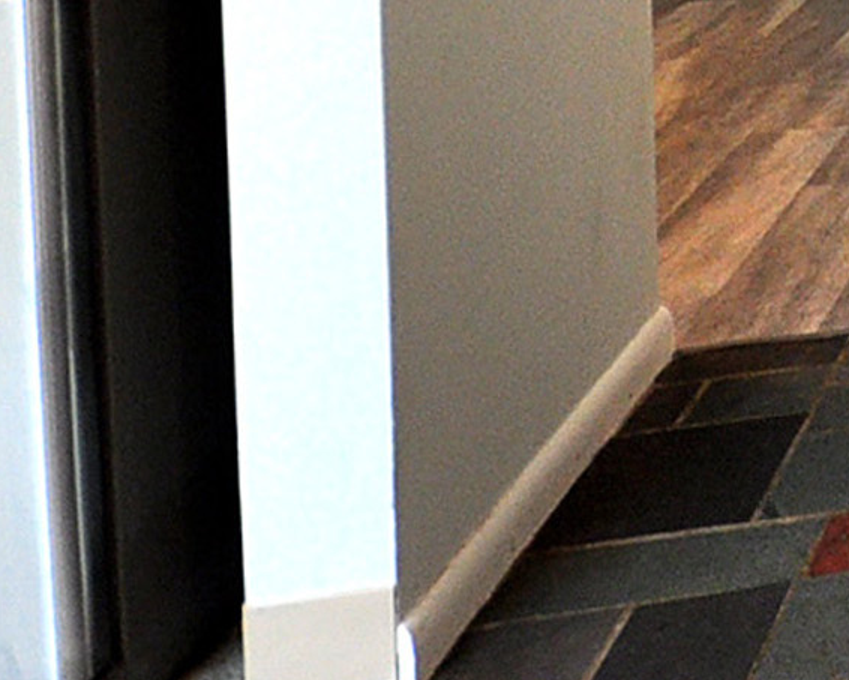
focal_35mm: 72
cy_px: -404
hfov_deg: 16.4
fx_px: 1809
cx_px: 1881
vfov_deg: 18.3
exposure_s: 1/50
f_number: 4
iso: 640
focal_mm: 10
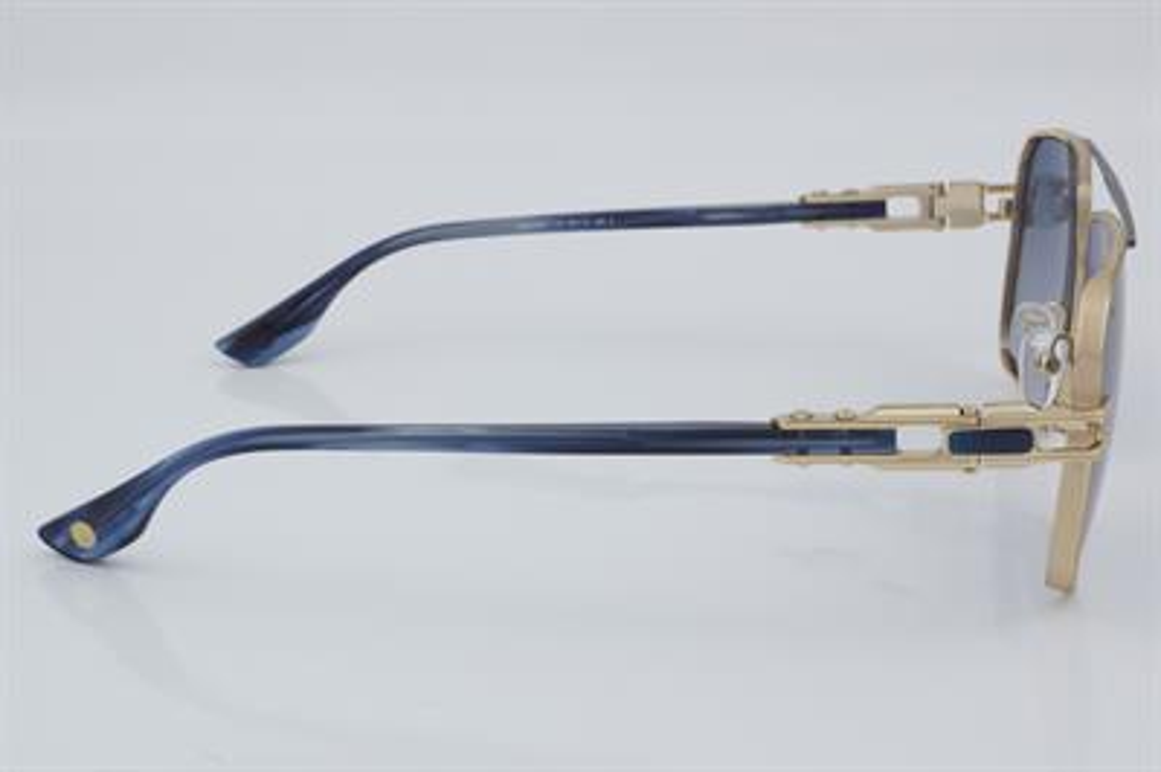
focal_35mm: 75
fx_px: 2417
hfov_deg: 27.0
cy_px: 386
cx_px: 580
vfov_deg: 18.2
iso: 100
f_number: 32
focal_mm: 50
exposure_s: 1/4
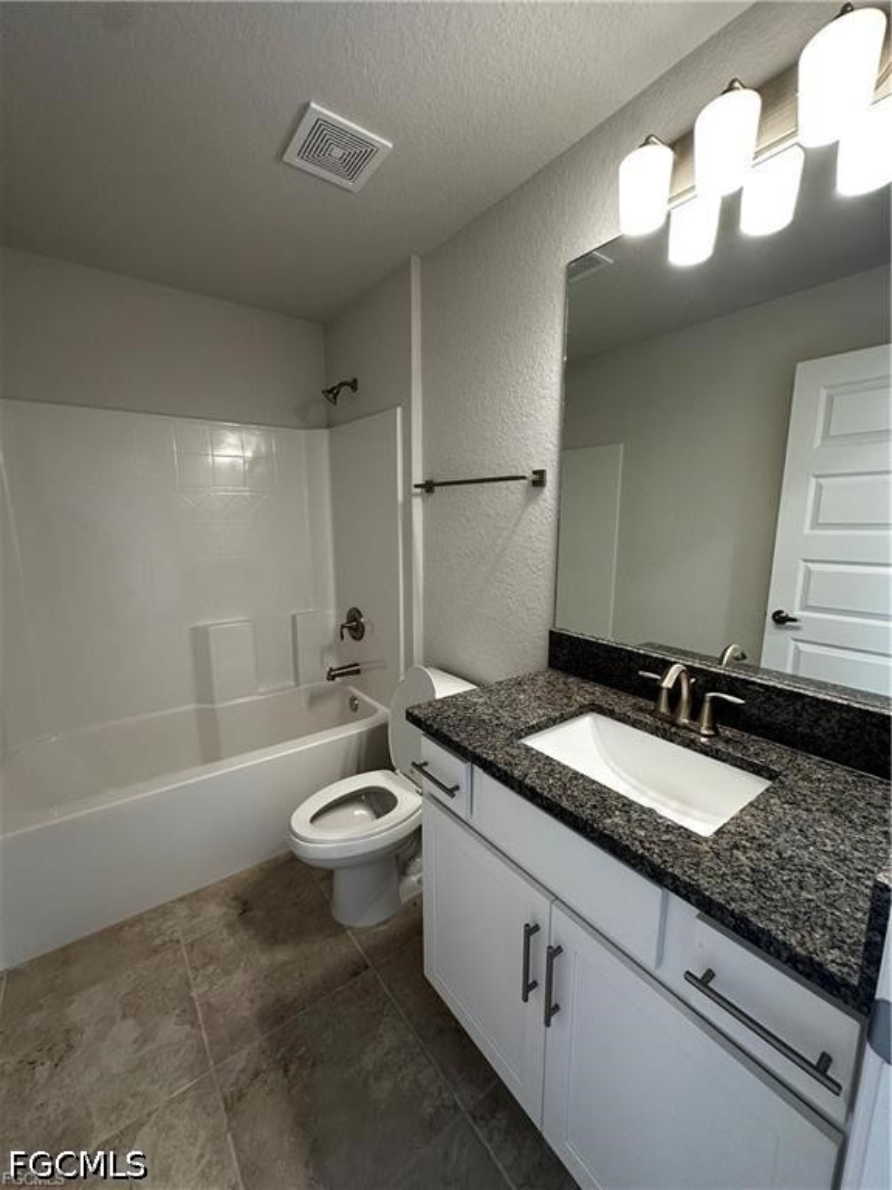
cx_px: 446
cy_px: 595
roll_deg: -0.2
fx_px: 481
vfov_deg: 102.1
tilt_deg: -9.2
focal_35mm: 14
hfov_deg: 85.7
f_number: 2.2
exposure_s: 1/120
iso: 160
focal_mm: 2.22
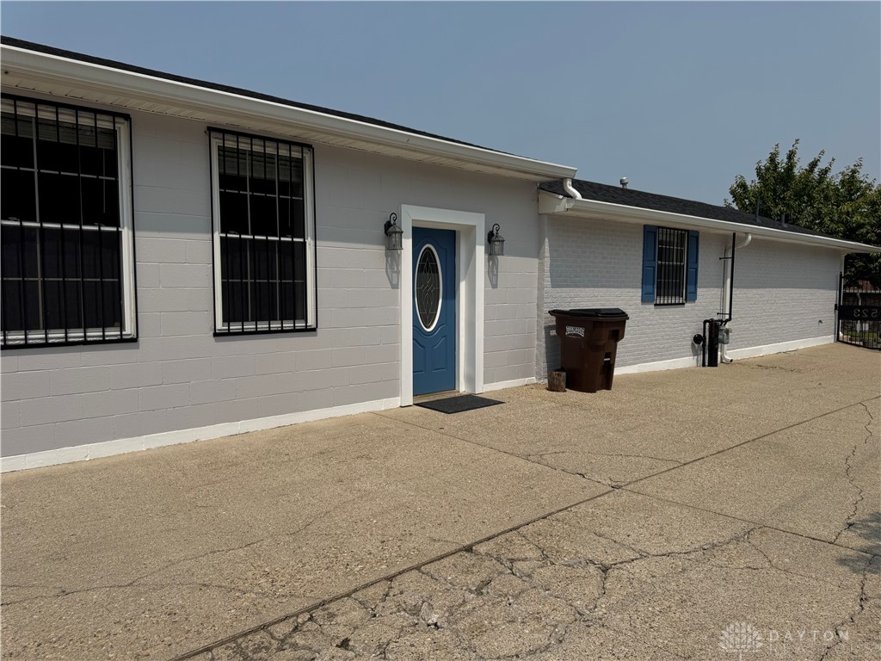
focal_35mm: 24
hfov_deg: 71.6
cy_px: 330
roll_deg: -0.2
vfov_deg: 56.8
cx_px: 440
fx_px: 611
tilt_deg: -5.1
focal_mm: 6.76
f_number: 1.78
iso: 80
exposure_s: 1/10417
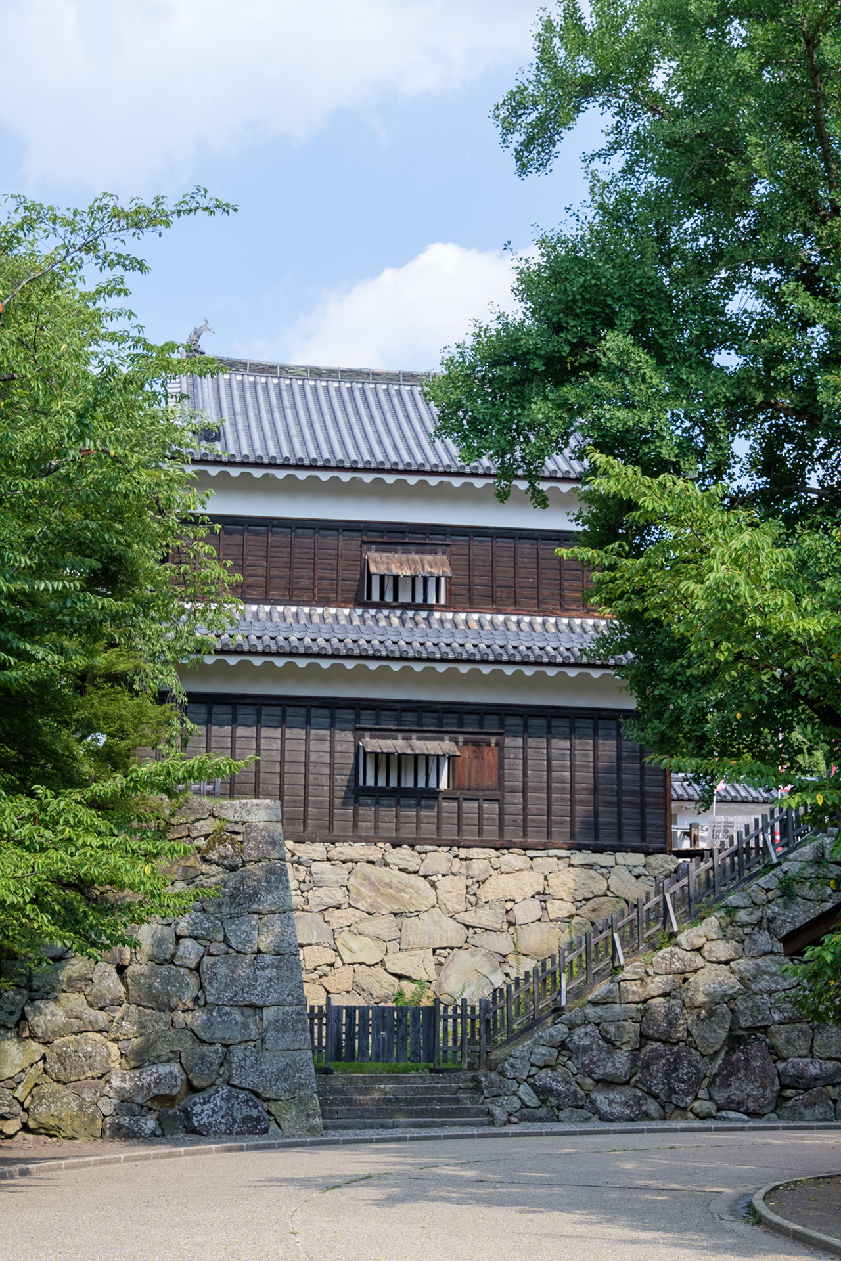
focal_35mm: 55
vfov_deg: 36.2
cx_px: 420
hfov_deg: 24.6
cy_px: 630
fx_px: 1927
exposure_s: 1/80
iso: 200
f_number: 8
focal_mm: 36.6
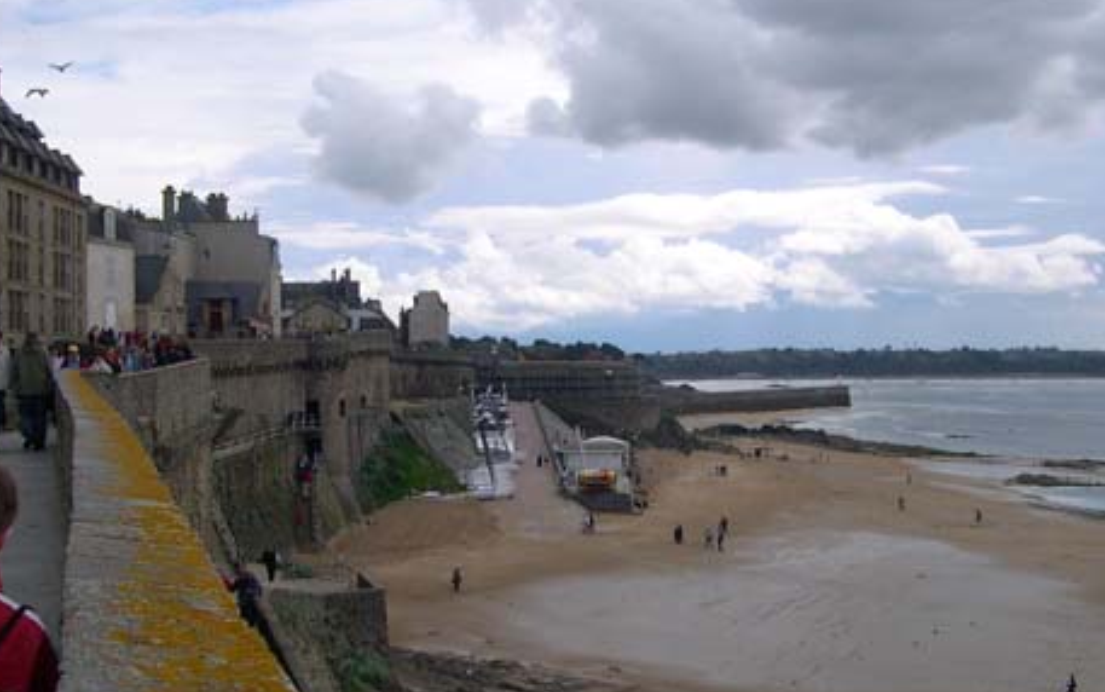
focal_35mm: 48
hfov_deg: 41.8
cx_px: 584
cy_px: 399
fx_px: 1446
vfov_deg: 26.9
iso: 100
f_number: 7.6
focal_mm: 8
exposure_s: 1/236
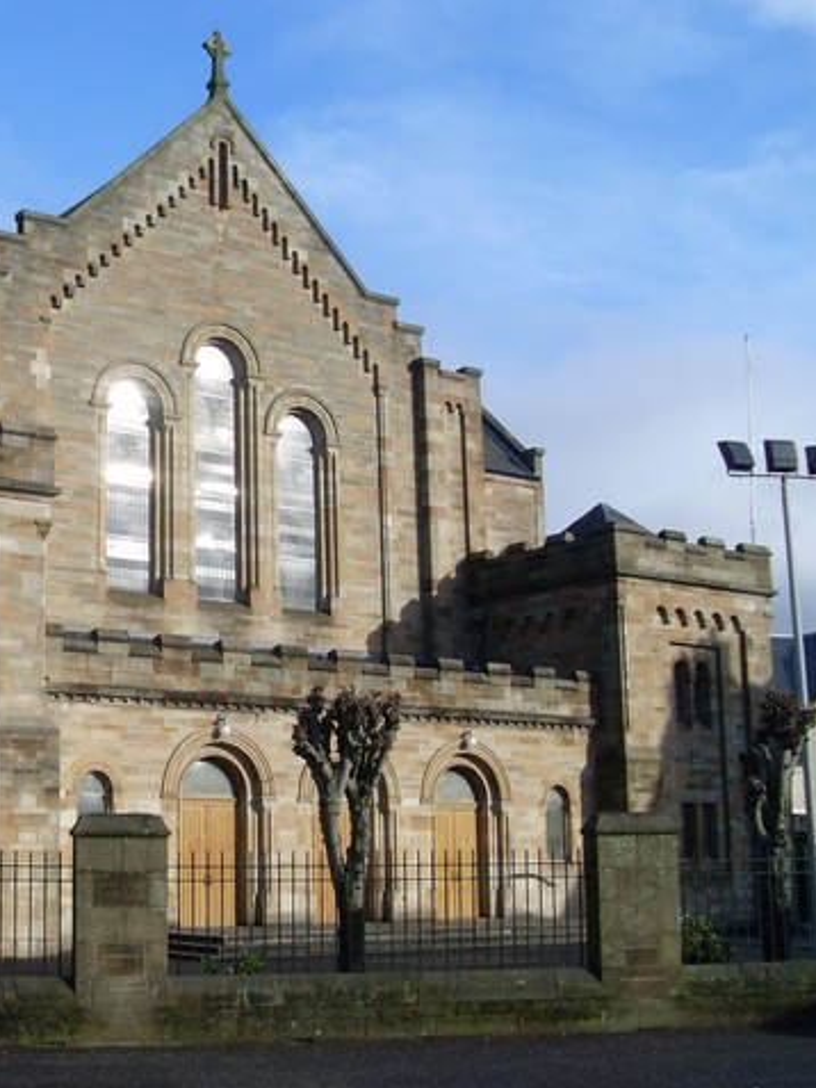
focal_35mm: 51
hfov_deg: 28.0
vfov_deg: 37.5
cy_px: 543
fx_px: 1602
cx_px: 164
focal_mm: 6.3
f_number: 7.7
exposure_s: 1/250
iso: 80
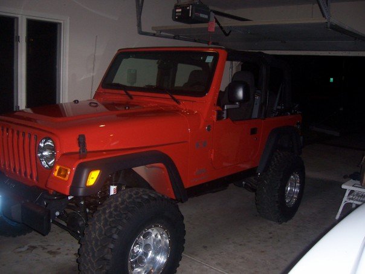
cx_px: 182
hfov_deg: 51.4
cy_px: 137
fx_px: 380
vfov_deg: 39.7
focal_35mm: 36
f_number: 3
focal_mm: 6
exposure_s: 1/60
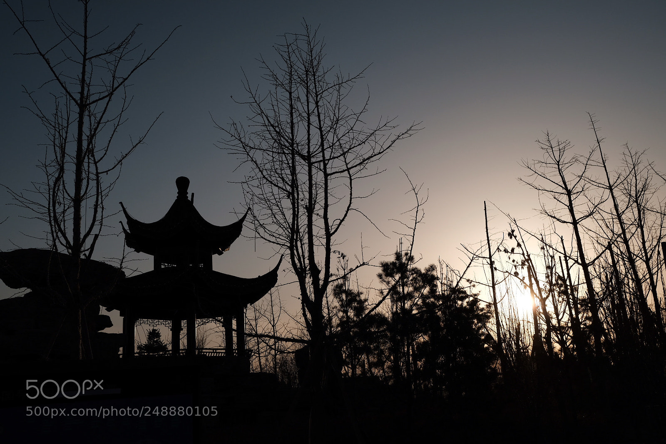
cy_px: 222
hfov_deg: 54.4
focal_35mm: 35
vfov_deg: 37.9
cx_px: 333
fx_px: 648
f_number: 5.6
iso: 200
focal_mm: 23
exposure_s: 1/4000
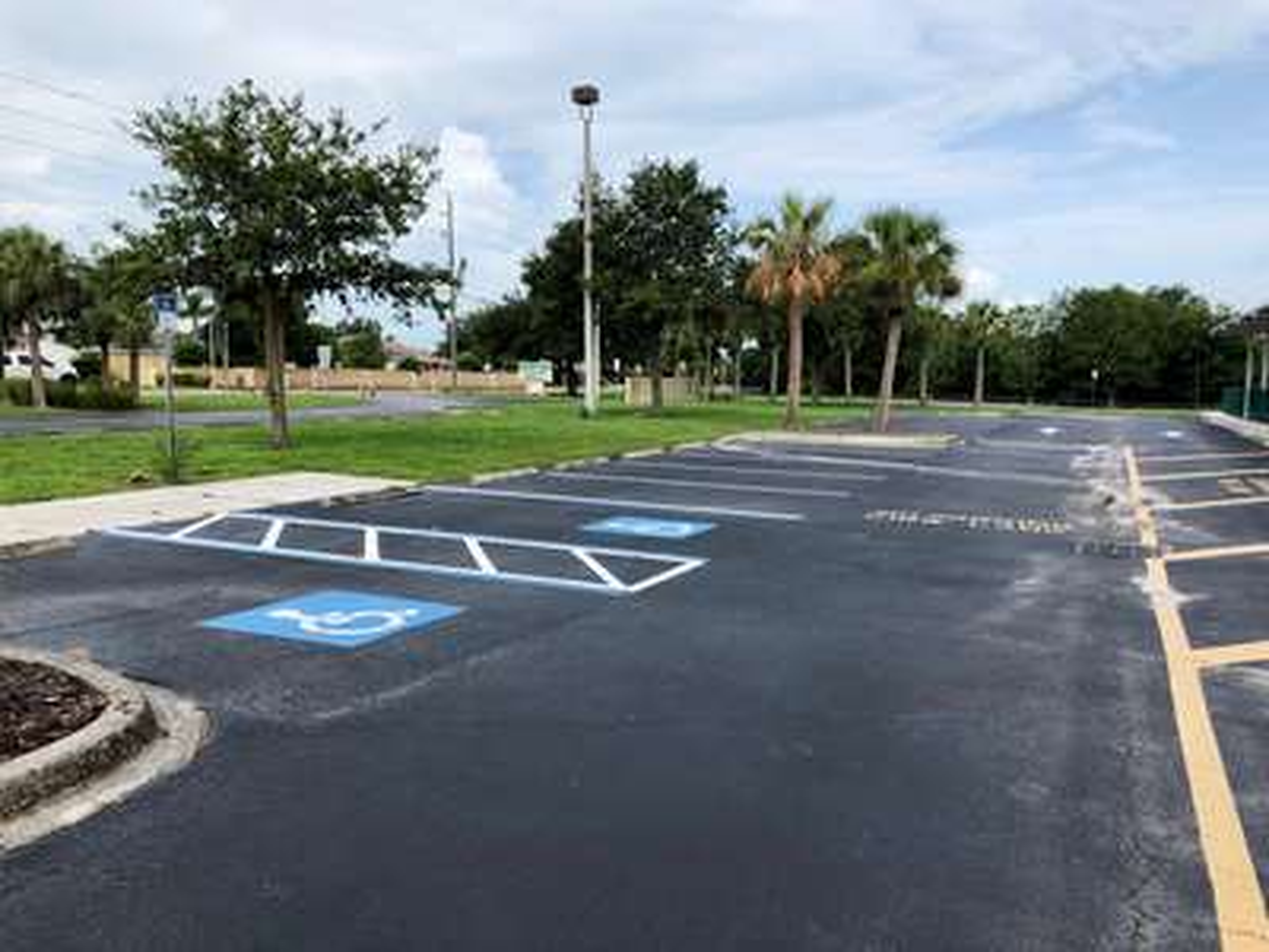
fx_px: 1026
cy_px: 476
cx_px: 634
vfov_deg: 49.7
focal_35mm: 28
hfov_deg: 63.4
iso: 20
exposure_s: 1/1333
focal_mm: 4
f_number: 1.8
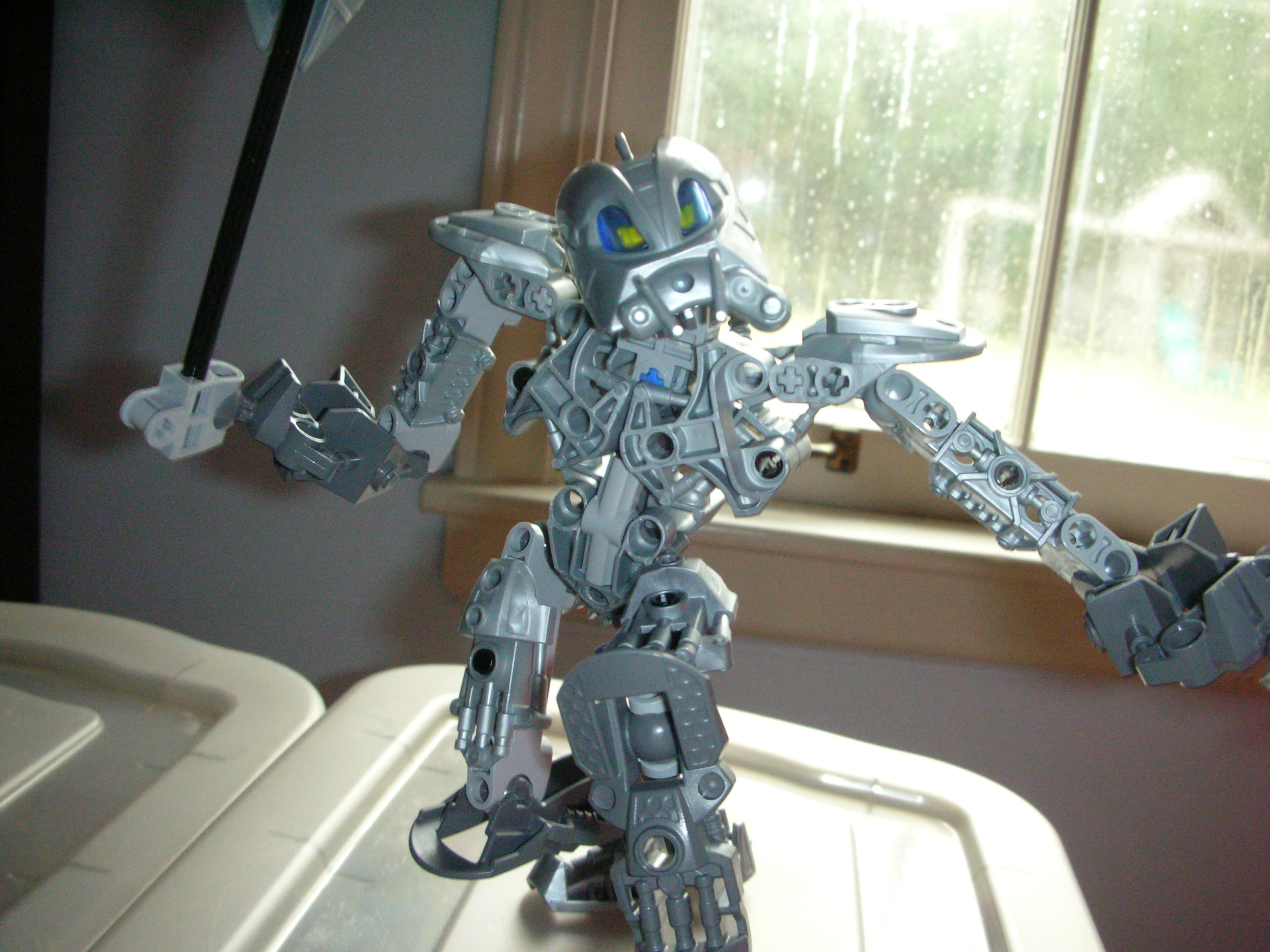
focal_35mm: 35
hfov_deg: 52.6
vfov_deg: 40.7
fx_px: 1284
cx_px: 635
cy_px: 476
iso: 200
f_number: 3
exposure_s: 1/24.4
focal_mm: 5.8
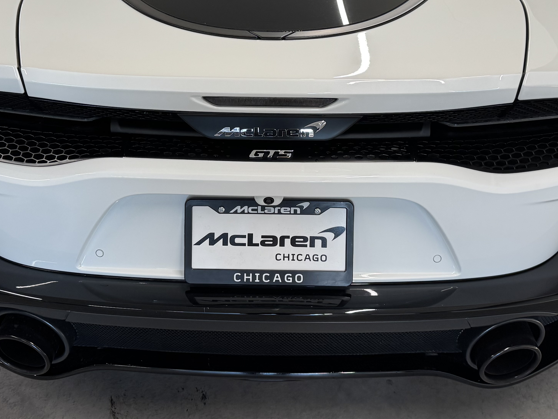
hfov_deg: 40.4
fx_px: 758
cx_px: 260
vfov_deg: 30.3
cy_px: 97
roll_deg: +0.6
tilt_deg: -21.7
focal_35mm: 47
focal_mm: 6.76
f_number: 1.78
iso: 160
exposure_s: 1/120
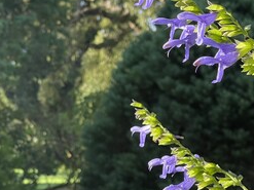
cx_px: 237
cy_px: 120
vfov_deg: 10.2
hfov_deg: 13.5
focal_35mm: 145
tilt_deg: +2.3
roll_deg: -2.7
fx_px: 1063
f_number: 2.2
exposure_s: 1/153
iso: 20
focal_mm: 7.5
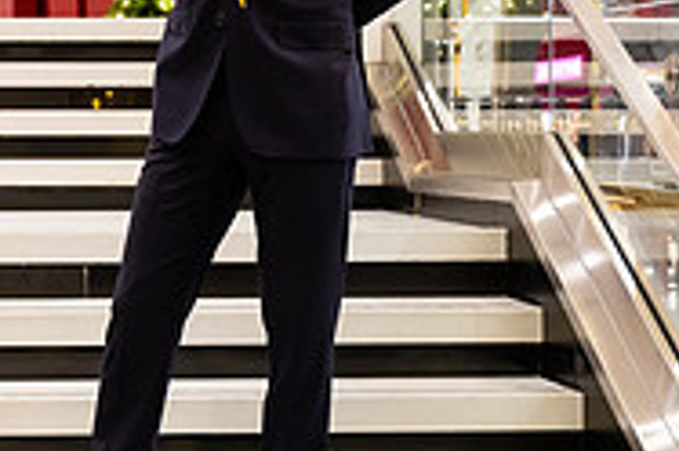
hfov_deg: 17.8
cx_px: 25
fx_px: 2128
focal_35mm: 113
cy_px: 89
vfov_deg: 12.0
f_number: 3.2
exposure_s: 1/160
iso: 1250
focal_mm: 32.5
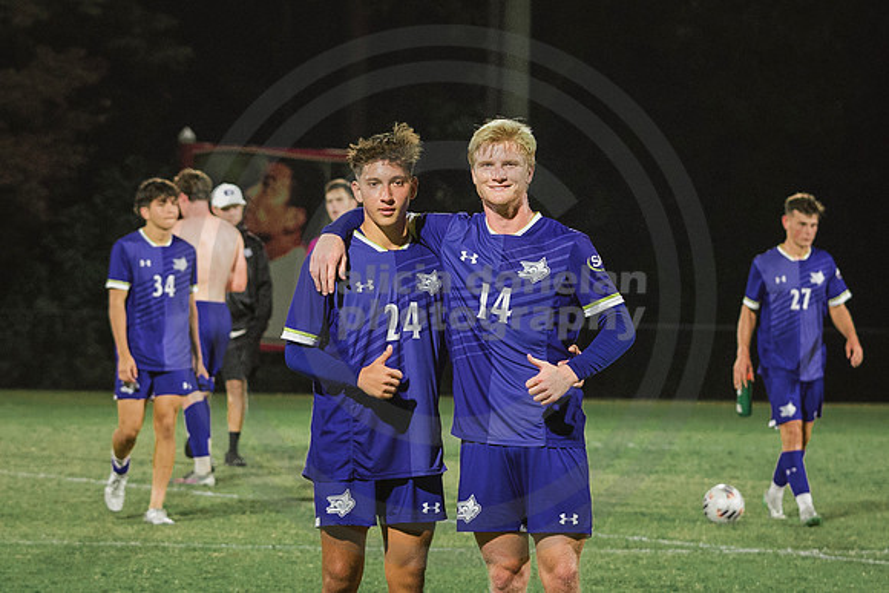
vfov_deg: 5.5
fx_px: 6196
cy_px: 365
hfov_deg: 8.2
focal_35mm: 251
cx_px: 363
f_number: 4
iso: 2000
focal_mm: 90
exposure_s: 1/200
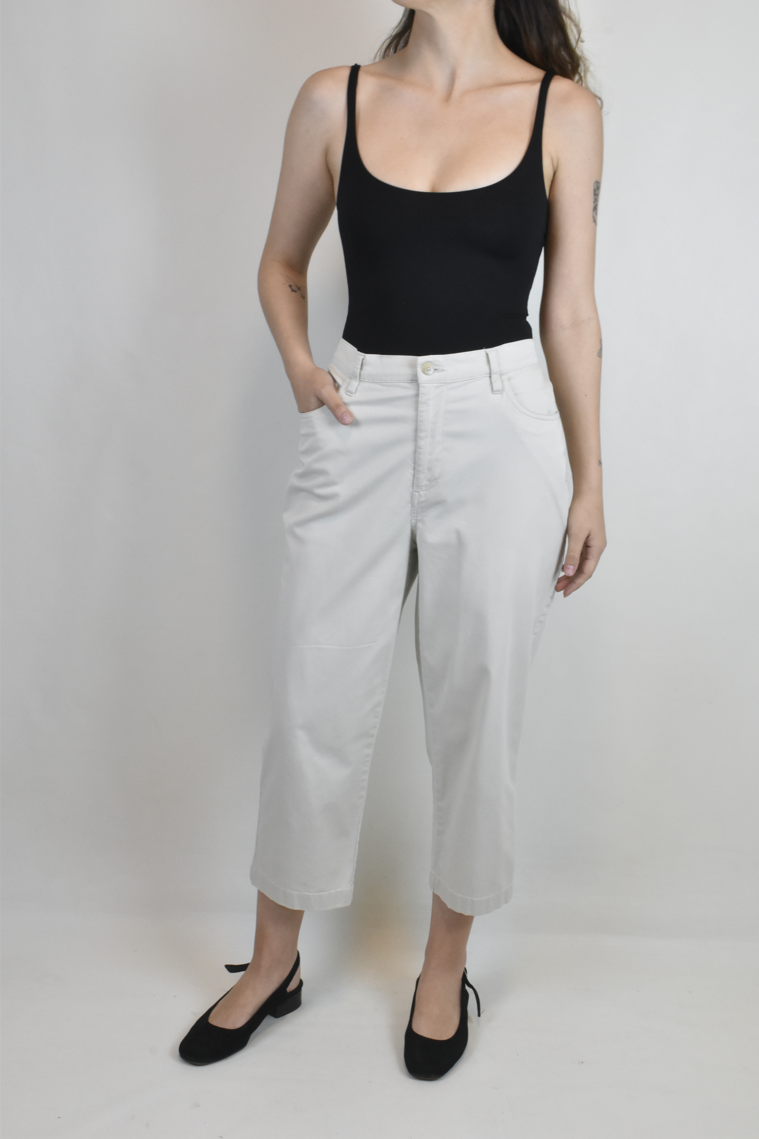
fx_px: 1328
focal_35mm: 42
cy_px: 570
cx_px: 380
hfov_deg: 31.9
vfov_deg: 46.4
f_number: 18
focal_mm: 28
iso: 1600
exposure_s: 1/40
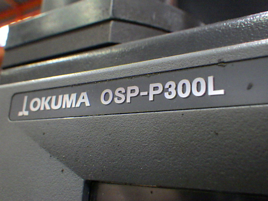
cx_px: 134
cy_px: 100
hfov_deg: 54.0
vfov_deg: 41.8
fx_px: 263
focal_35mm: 34
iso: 1600
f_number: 3.8
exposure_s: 1/40
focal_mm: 6.1
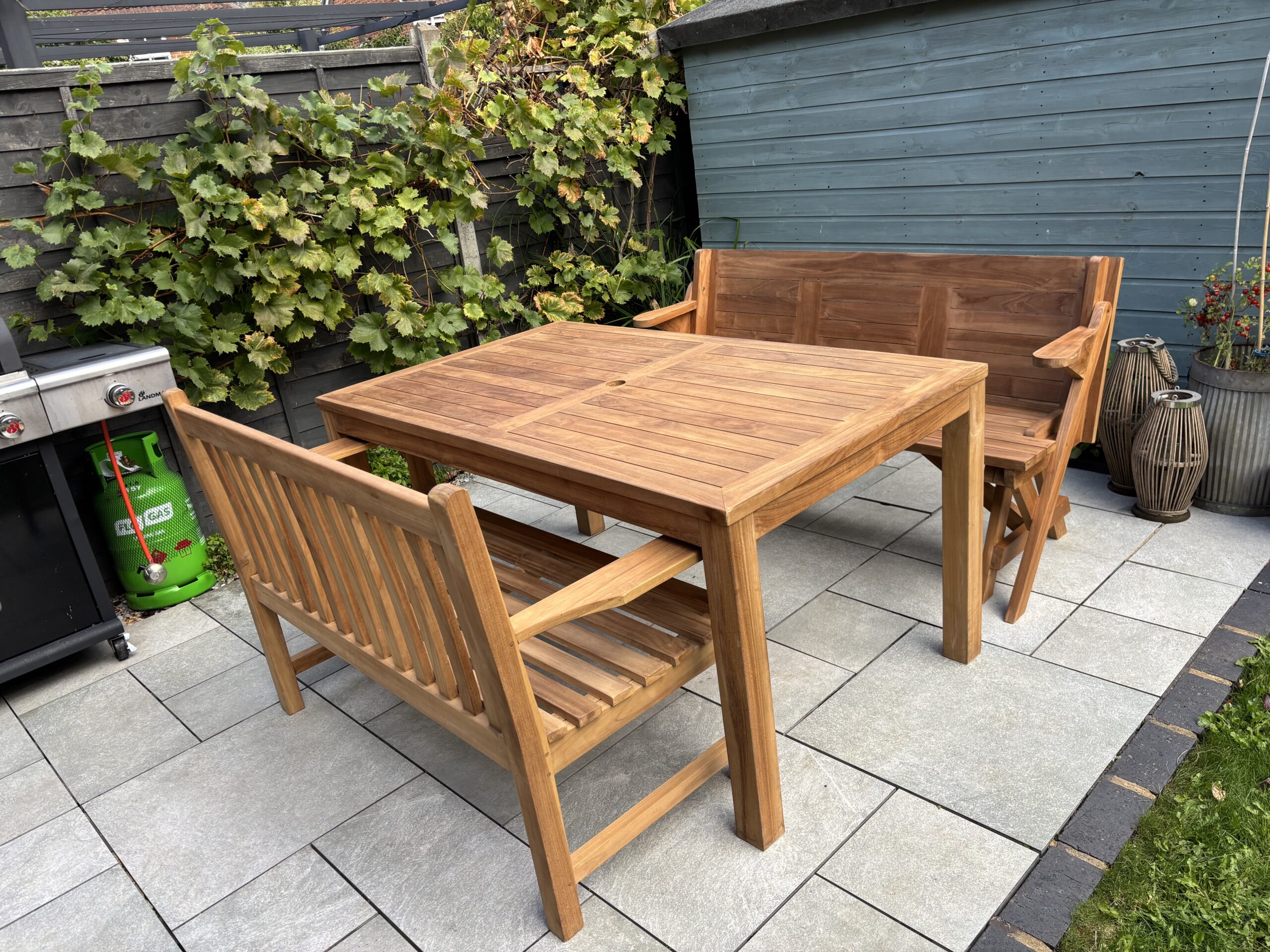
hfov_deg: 67.3
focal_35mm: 26
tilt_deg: -22.0
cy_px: 476
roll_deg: +6.8
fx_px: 954
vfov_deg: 53.1
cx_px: 635
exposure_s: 1/550
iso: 50
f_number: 1.6
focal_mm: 5.96
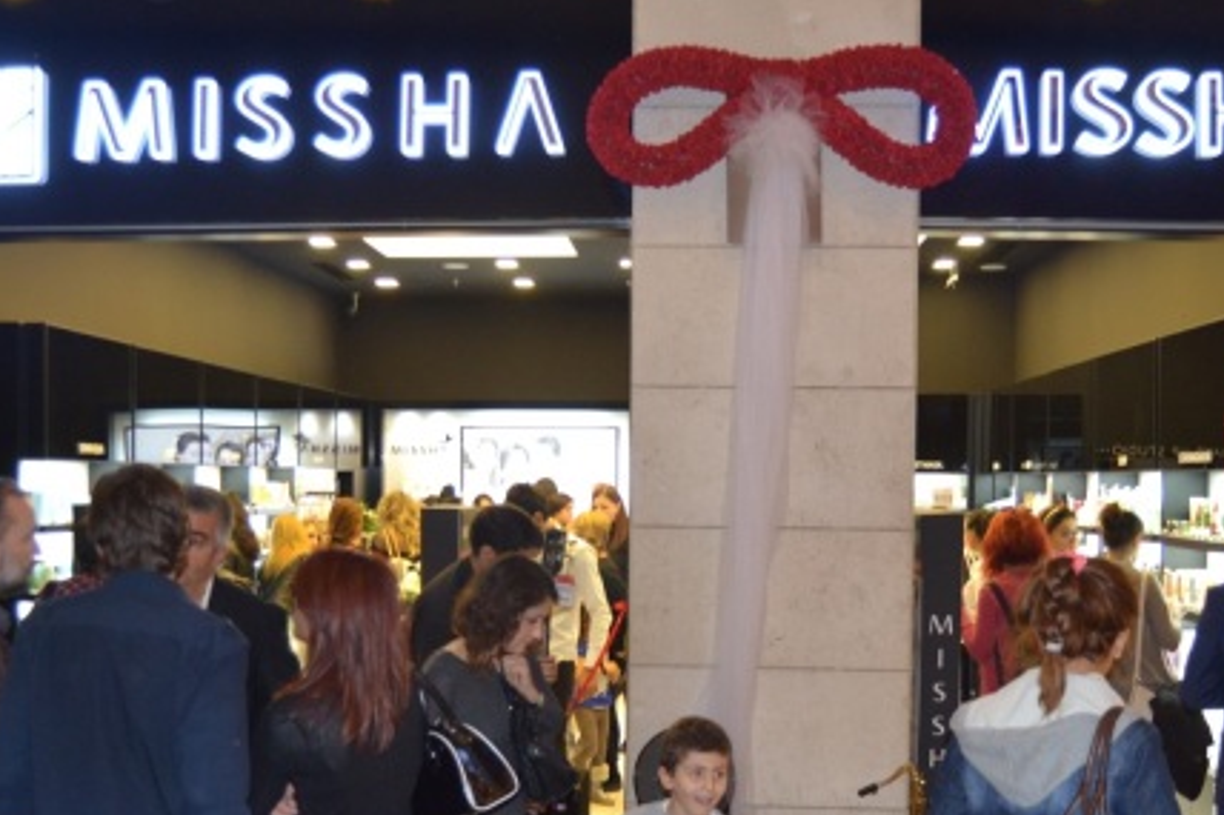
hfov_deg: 47.4
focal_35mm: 41
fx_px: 1393
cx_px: 598
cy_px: 496
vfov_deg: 32.5
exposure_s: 1/50
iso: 800
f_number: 3.5
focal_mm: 18
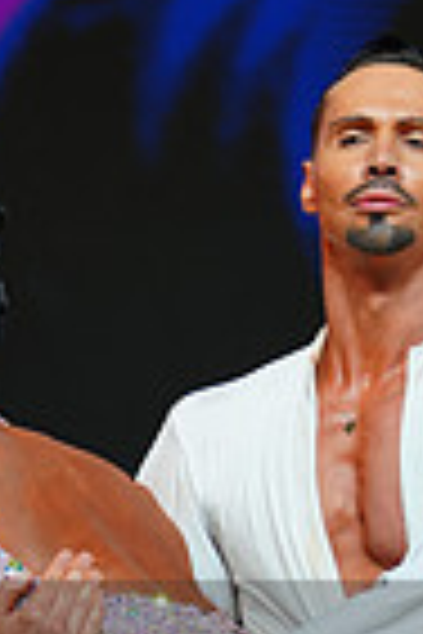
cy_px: 733
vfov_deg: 6.6
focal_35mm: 312
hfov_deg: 4.4
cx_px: 371
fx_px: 5499
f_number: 2.8
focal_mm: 76
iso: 500
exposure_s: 1/400
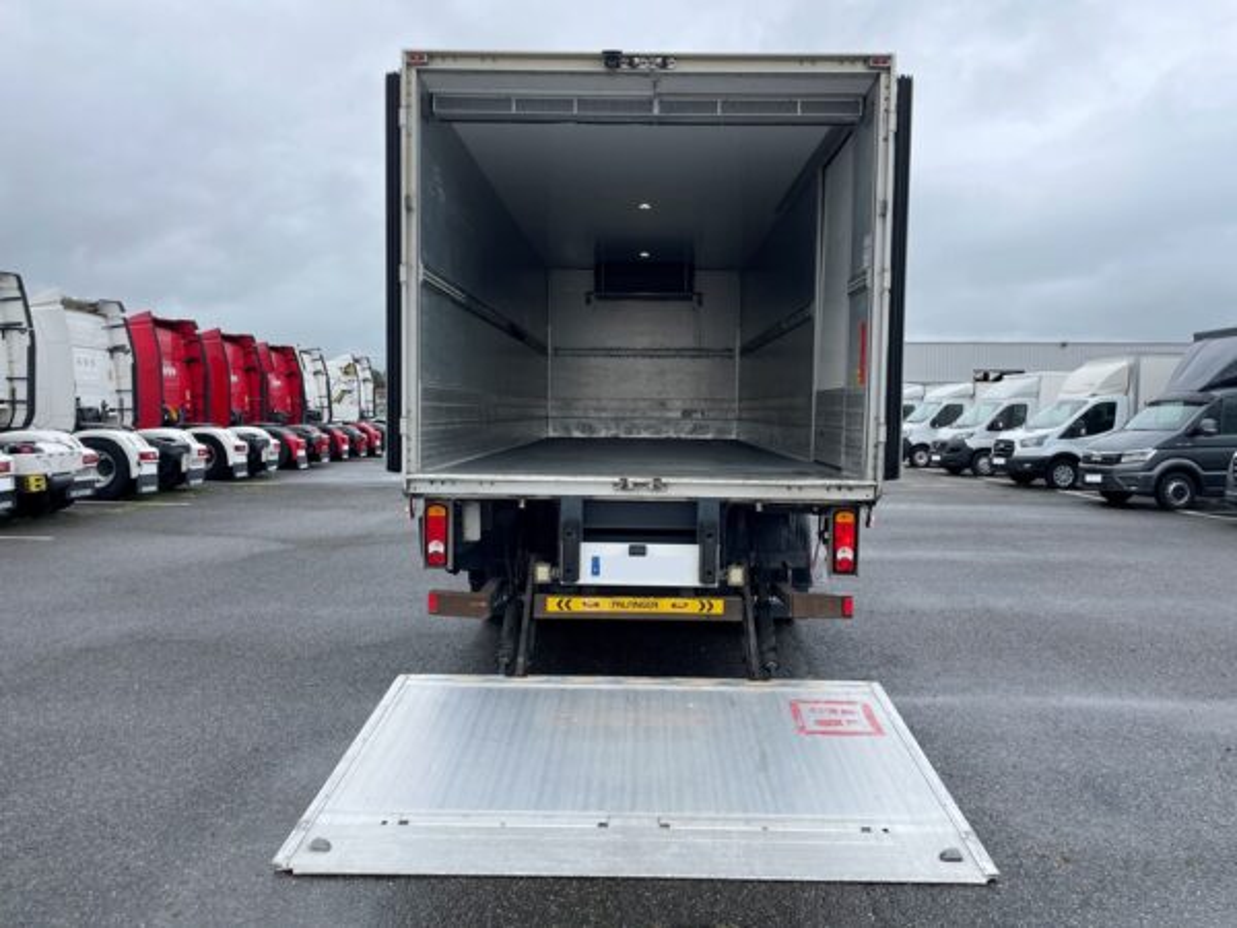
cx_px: 618
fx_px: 929
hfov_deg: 67.3
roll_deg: +0.6
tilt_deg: -0.9
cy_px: 464
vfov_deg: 53.1
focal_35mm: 26
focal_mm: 4.2
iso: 32
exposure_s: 1/818
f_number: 1.6
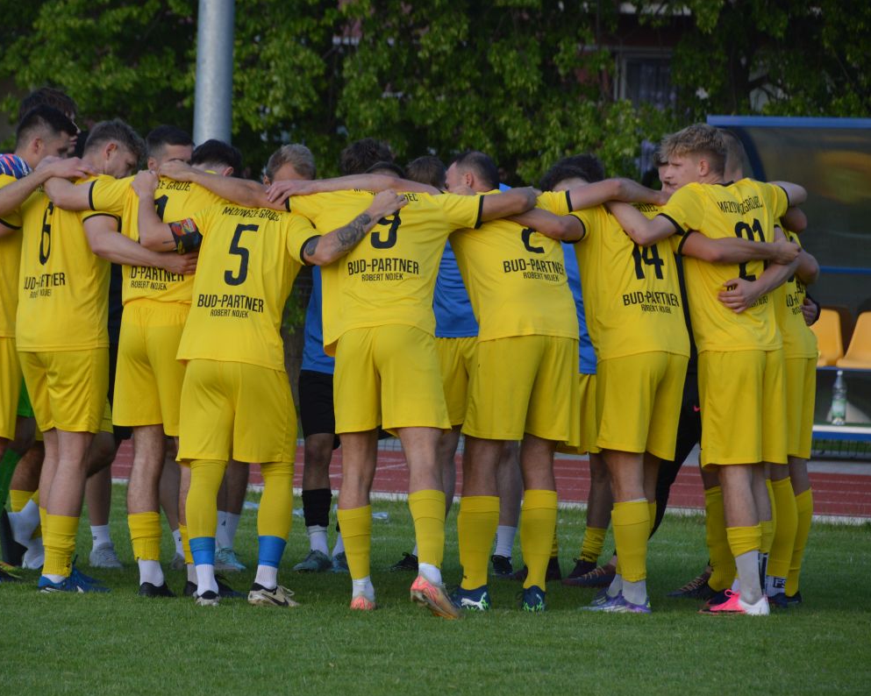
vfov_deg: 5.9
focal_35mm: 264
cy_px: 349
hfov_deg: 7.3
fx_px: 6793
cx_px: 394
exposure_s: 1/640
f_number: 6
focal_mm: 155
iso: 400
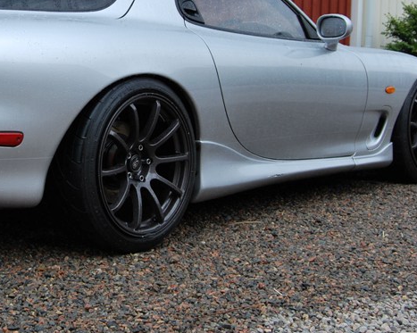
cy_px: 76
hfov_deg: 27.2
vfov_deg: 22.2
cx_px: 68
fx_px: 839
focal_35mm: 68
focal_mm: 22
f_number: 5.6
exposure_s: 1/125
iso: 125
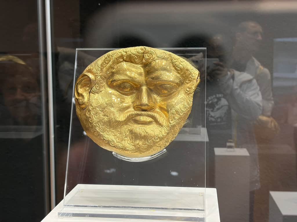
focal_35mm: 52
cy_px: 111
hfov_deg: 36.8
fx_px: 446
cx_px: 148
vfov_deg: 28.0
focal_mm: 6
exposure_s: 1/50
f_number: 1.6
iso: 64
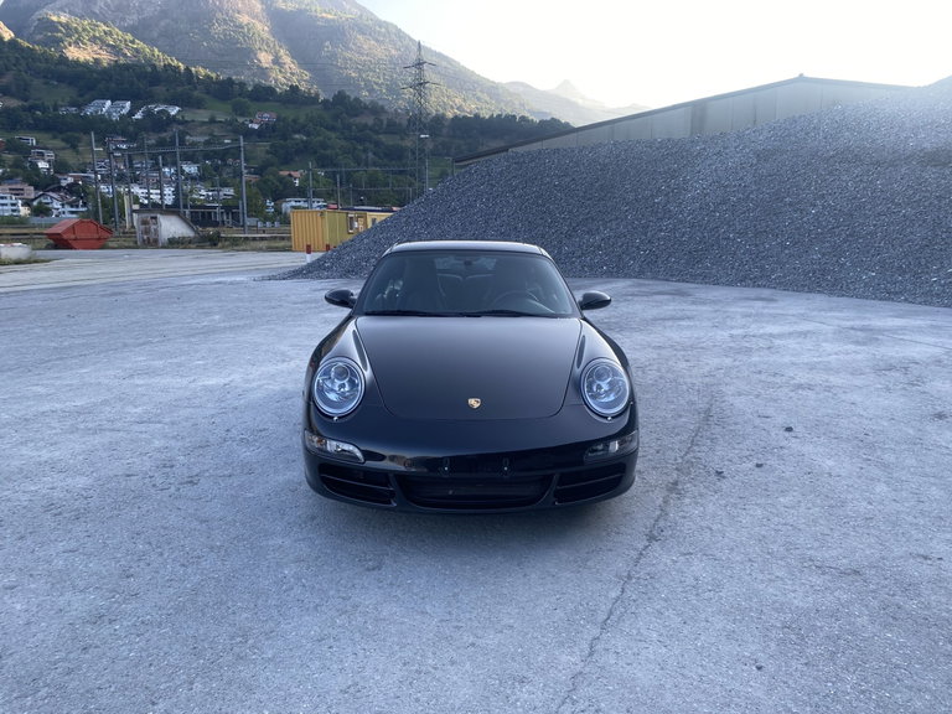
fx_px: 715
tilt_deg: -10.1
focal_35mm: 26
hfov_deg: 67.3
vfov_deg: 53.1
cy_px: 357
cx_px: 476
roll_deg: -0.4
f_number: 1.8
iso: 32
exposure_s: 1/151
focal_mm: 4.25
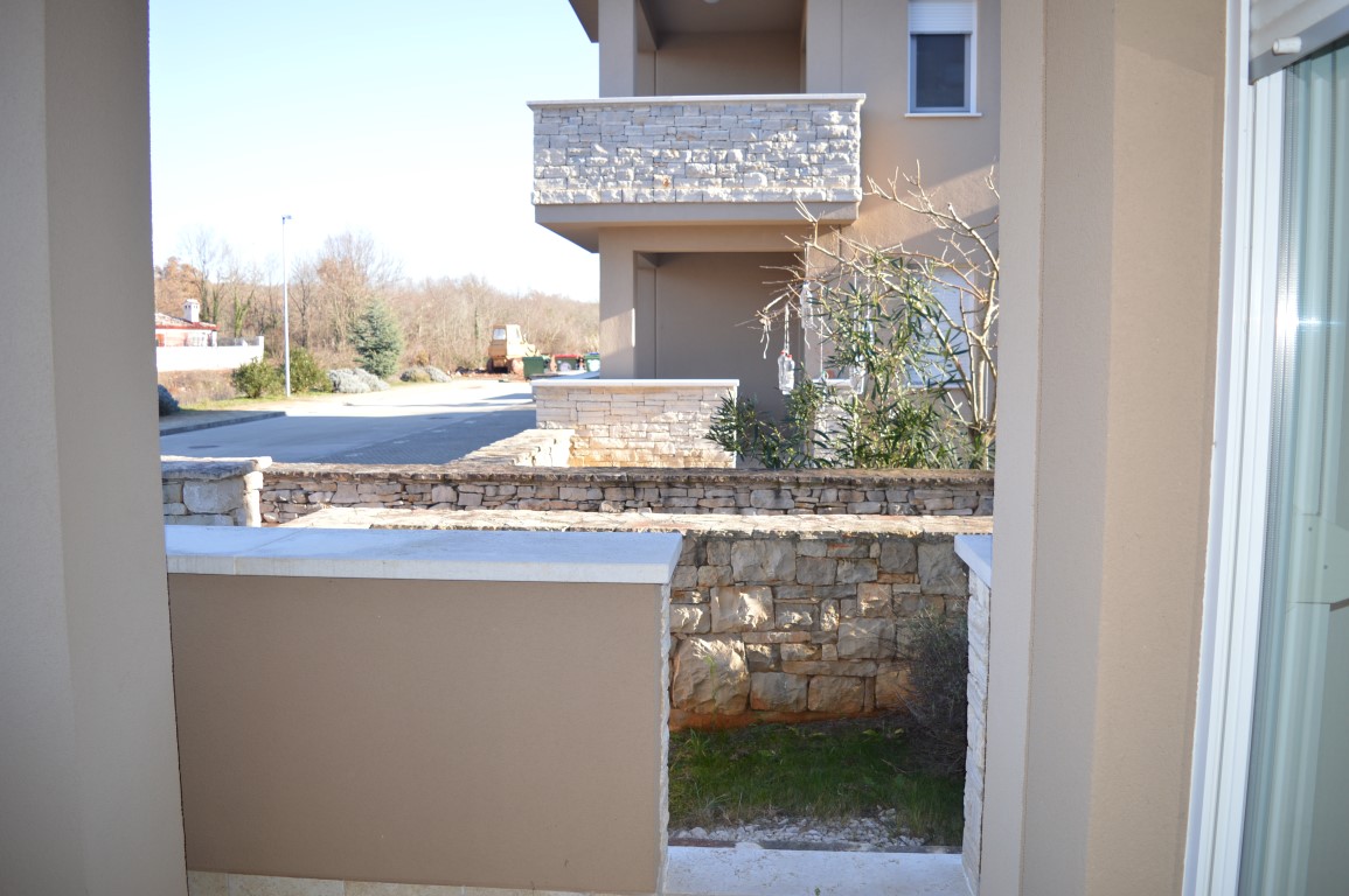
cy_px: 448
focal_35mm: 27
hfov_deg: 67.4
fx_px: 1011
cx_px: 674
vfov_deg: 47.9
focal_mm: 18
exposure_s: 1/200
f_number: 4
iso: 100
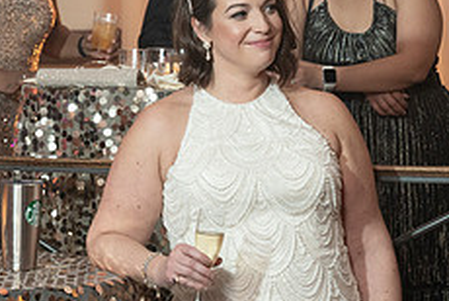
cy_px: 134
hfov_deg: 15.1
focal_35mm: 133
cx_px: 8
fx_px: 1661
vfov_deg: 10.3
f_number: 4
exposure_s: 1/125
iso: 2000
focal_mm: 52
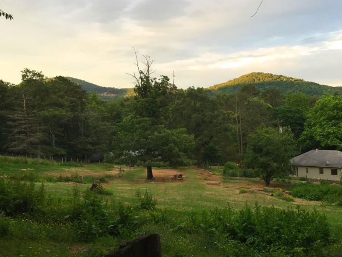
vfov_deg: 37.6
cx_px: 218
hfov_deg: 48.4
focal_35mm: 38
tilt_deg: -4.5
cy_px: 149
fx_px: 375
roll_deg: +2.9
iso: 40
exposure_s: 1/120
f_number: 2.2
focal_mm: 4.15
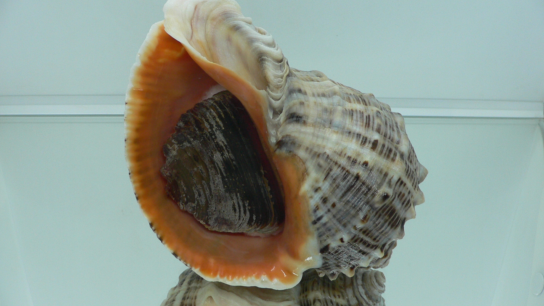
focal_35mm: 39
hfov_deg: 51.6
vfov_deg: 30.4
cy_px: 163
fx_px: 563
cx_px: 269
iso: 100
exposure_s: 1/60
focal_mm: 4.6
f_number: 2.8
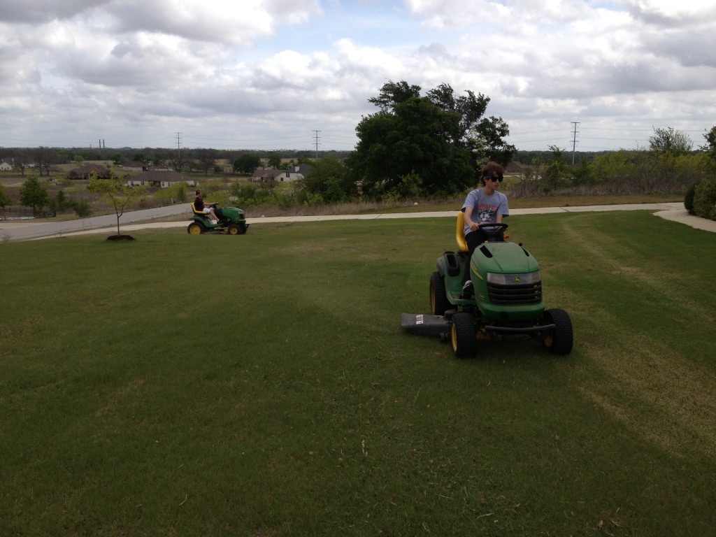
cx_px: 358
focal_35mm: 35
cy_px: 268
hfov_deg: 52.6
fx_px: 724
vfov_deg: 40.7
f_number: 2.4
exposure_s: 1/1577
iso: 50
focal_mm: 4.28
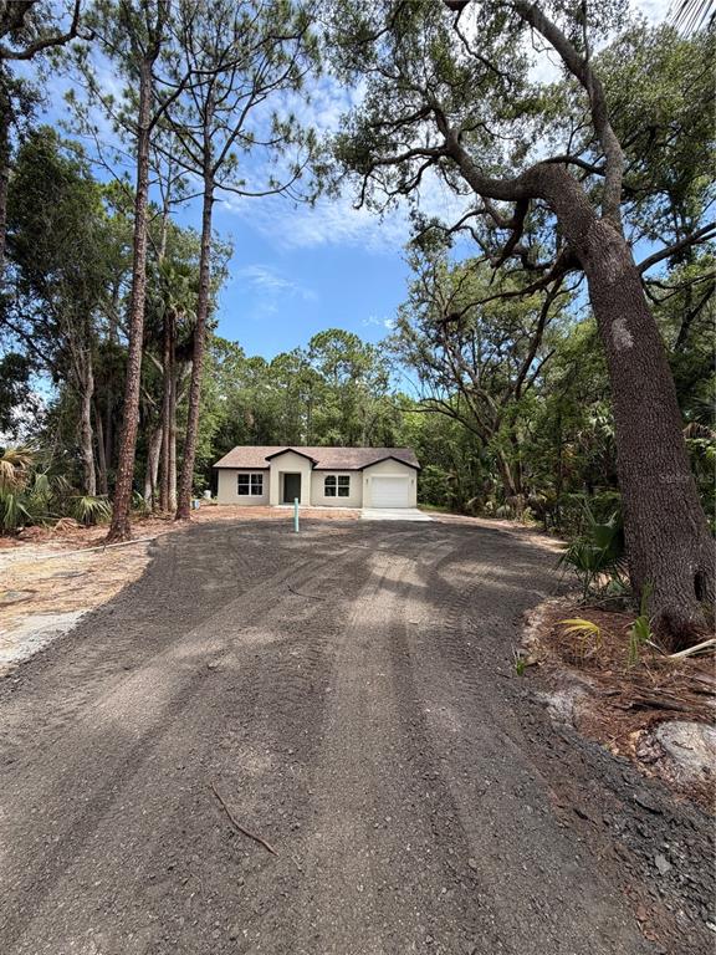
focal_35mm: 14
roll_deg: -0.8
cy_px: 478
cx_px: 358
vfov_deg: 102.1
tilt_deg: +2.1
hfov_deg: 85.7
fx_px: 386
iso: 50
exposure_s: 1/502
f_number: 2.2
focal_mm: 2.22
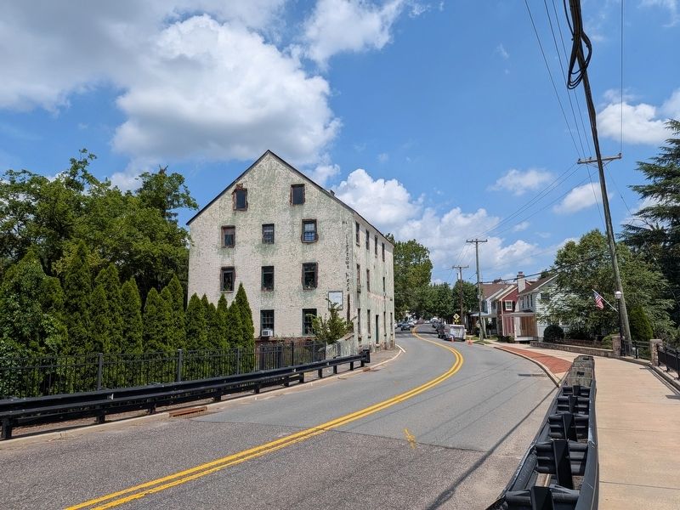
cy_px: 255
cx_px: 340
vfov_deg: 56.8
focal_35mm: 24
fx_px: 471
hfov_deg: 71.6
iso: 28
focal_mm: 4.53
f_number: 1.7
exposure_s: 1/2421
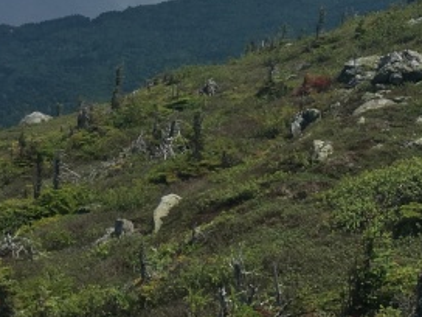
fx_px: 1329
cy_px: -9
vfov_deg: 13.4
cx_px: 231
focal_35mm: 109
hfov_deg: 18.0
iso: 25
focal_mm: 4.15
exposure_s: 1/2137
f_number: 2.2
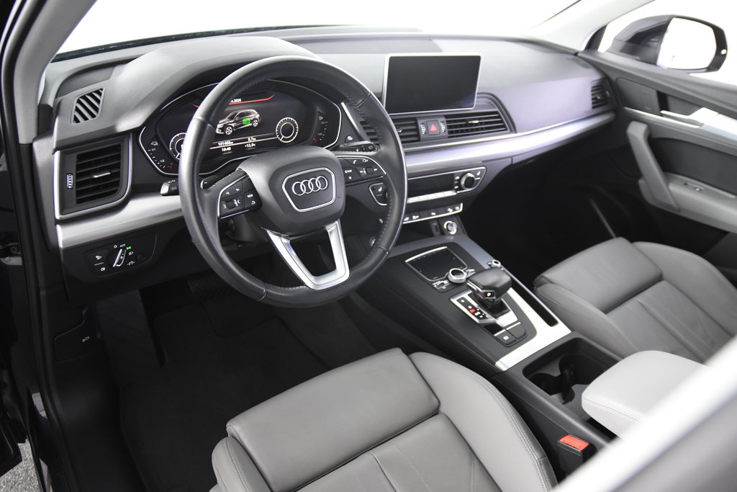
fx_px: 522
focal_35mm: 26
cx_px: 368
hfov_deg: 70.4
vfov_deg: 50.4
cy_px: 246
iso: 1800
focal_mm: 17
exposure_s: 1/25
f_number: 2.8
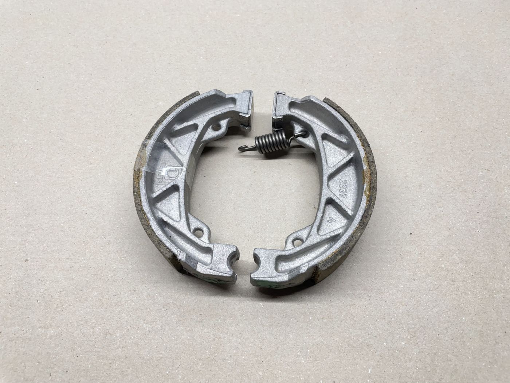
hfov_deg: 67.3
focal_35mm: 26
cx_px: 255
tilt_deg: -65.1
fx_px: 383
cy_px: 192
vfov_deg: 53.1
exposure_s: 1/100
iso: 64
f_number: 1.6
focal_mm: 4.2
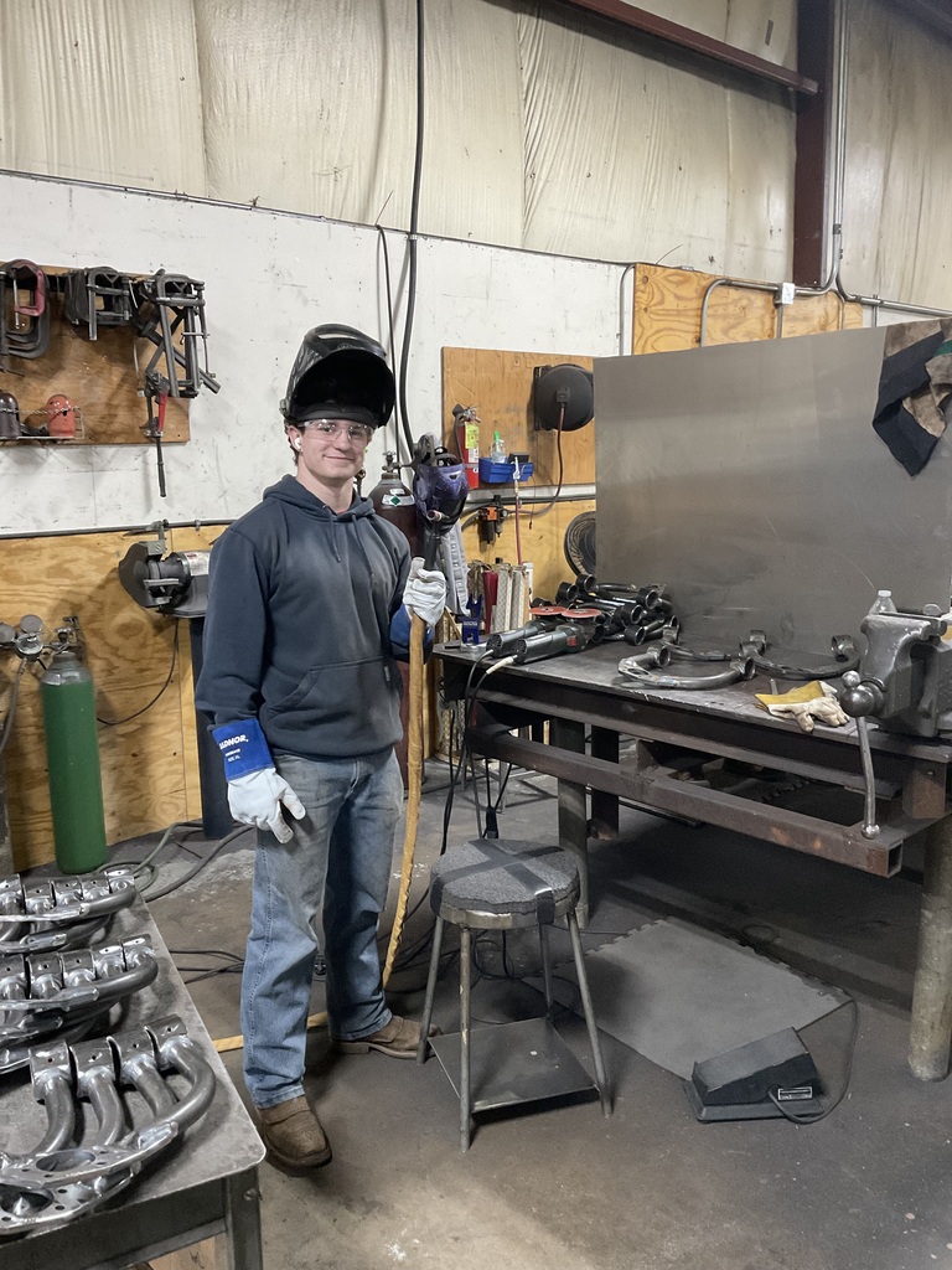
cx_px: 476
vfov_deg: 61.7
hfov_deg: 48.2
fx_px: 1063
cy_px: 635
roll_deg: +0.5
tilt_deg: -9.8
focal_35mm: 29
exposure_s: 1/60
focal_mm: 3
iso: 200
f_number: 1.8
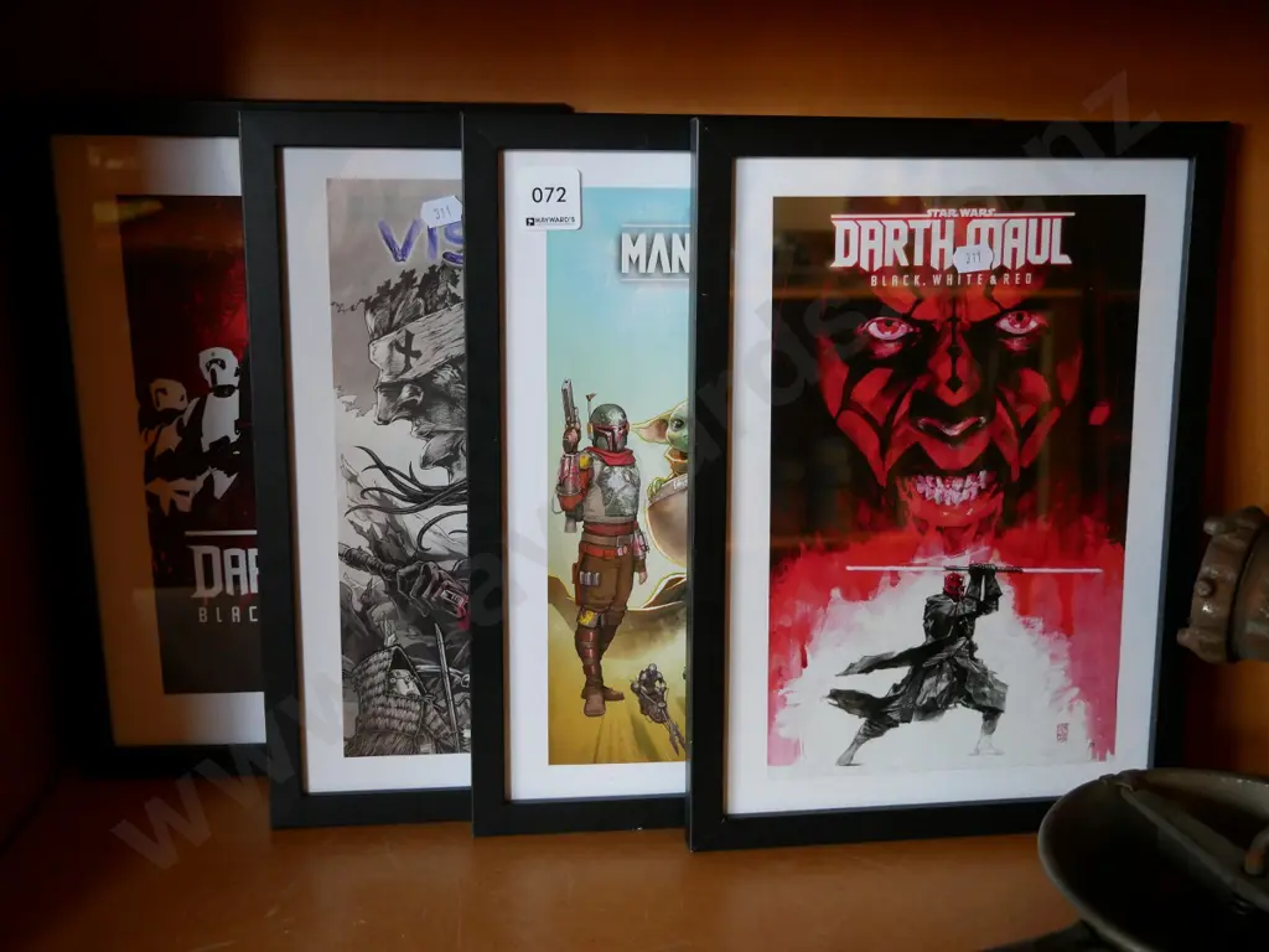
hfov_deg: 51.4
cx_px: 634
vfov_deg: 39.7
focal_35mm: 36
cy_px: 476
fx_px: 1320
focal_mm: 18
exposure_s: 1/60
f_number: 3.9
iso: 1250
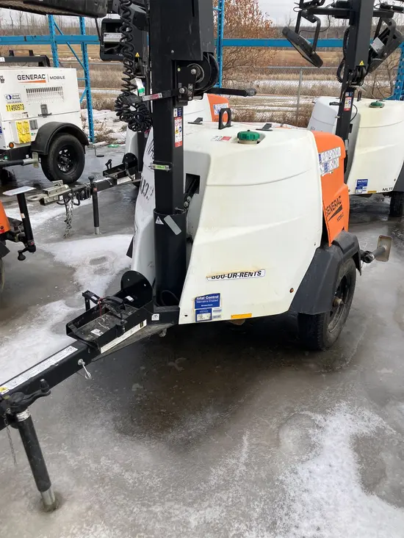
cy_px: 269
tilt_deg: -24.9
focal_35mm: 28
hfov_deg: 49.8
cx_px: 202
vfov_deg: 63.4
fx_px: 436
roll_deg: -0.8
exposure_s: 1/1429
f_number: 1.8
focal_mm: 3.99
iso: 32
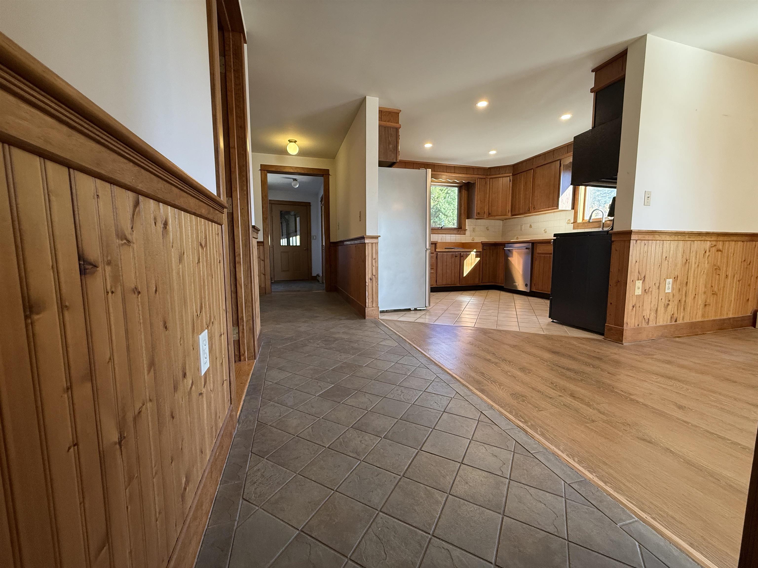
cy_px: 284
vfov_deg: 85.7
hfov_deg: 102.1
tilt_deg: -5.9
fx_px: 307
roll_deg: -0.4
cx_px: 379
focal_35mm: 14
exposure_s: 1/120
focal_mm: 2.22
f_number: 2.2
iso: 320
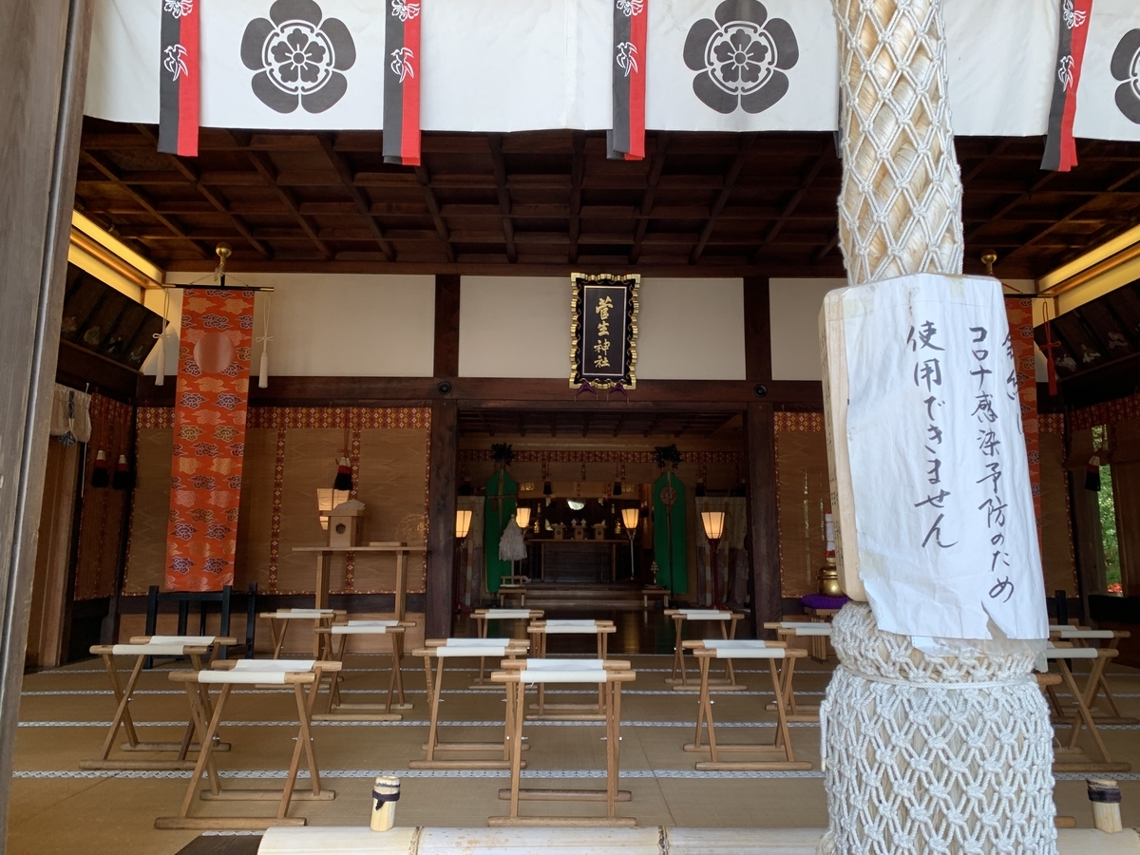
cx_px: 570
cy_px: 428
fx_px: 856
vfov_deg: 53.1
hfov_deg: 67.3
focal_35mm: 26
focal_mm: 4.25
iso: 32
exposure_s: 1/122
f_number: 1.8
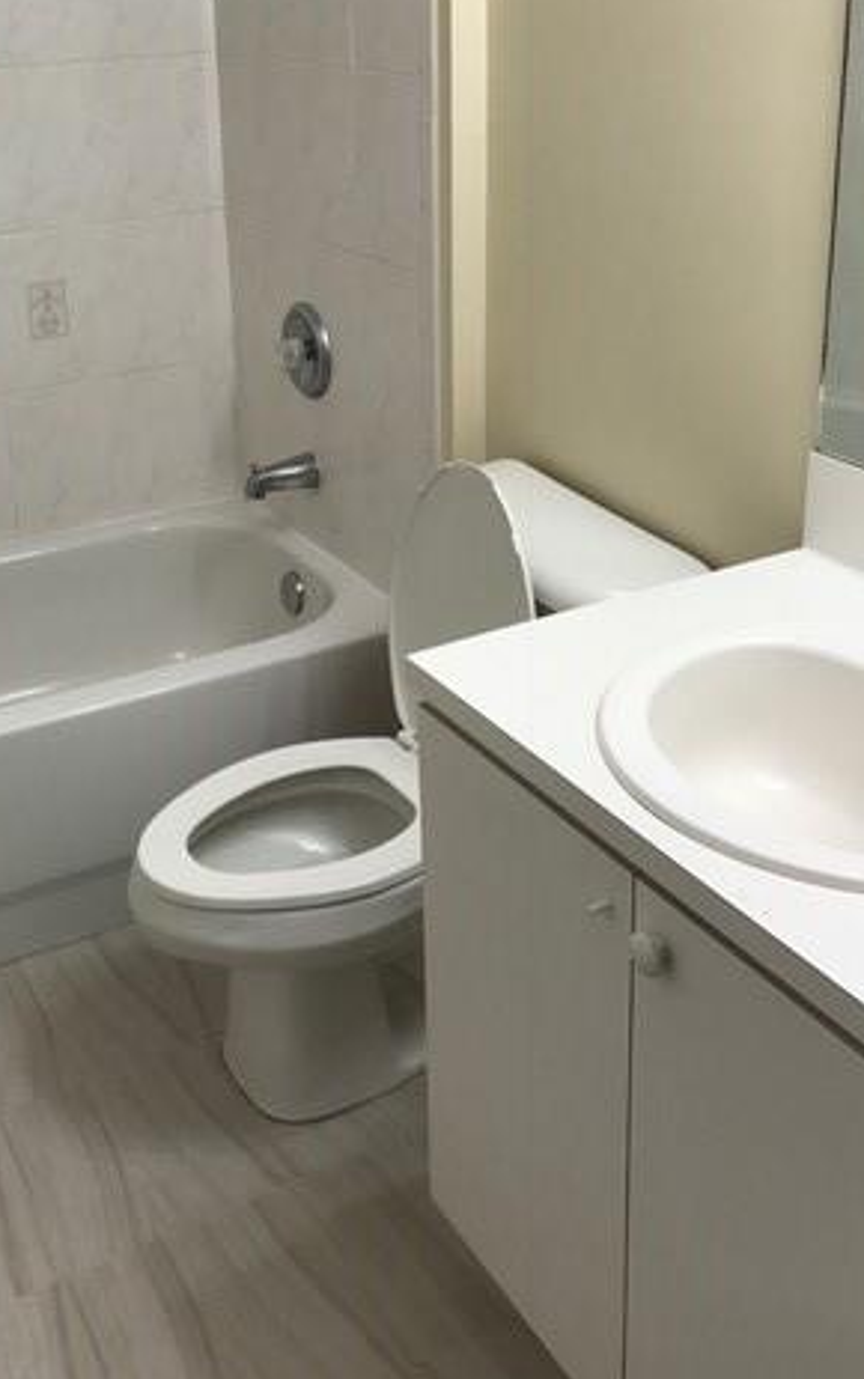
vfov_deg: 47.4
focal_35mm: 41
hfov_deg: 31.1
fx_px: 1542
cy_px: 456
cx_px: 295
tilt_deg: -16.9
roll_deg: +3.5
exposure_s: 1/60
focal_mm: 3.99
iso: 20
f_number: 1.8
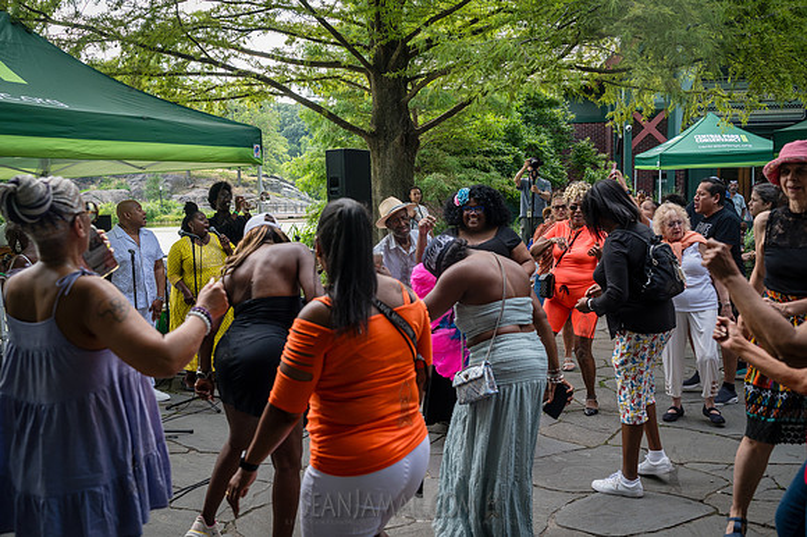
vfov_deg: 37.8
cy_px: 268
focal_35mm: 35
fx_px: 784
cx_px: 404
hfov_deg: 54.5
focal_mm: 35
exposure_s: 1/640
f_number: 4
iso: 640
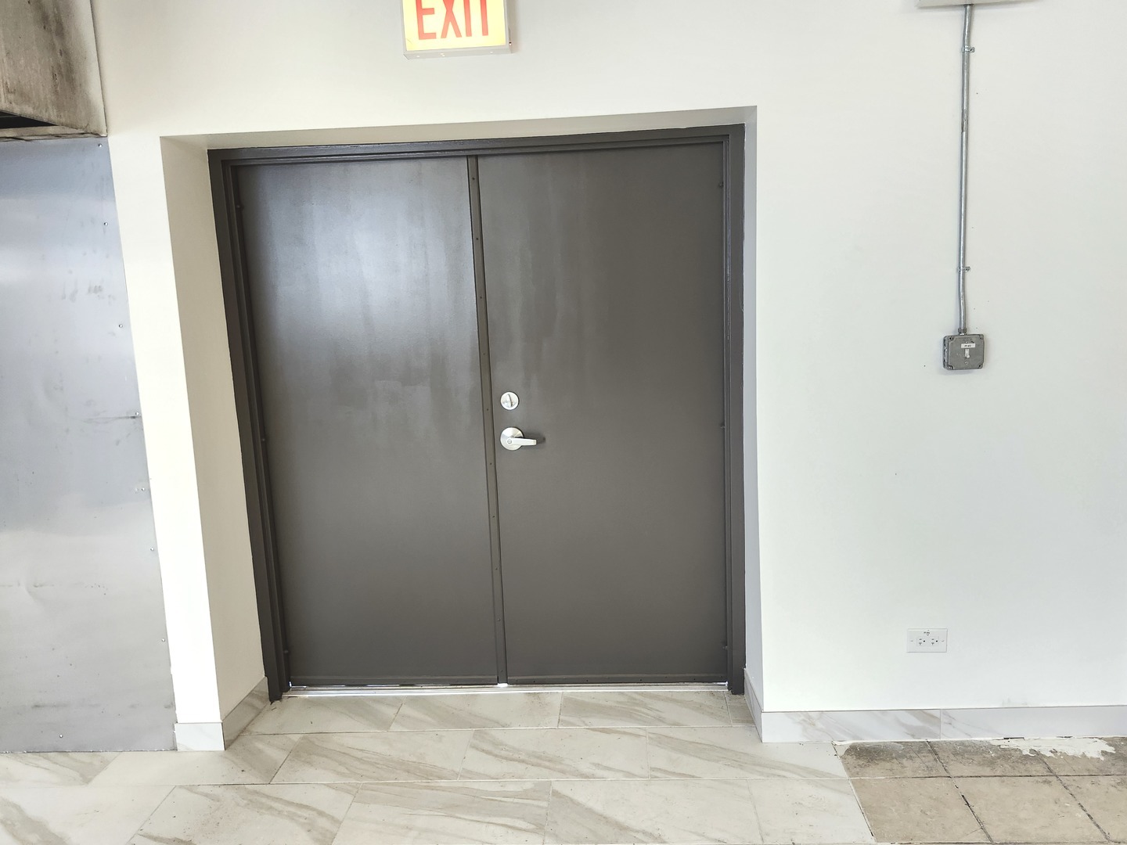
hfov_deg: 73.9
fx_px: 749
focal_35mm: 23
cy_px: 422
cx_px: 564
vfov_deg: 58.9
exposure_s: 1/120
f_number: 1.8
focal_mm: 5.54
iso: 250
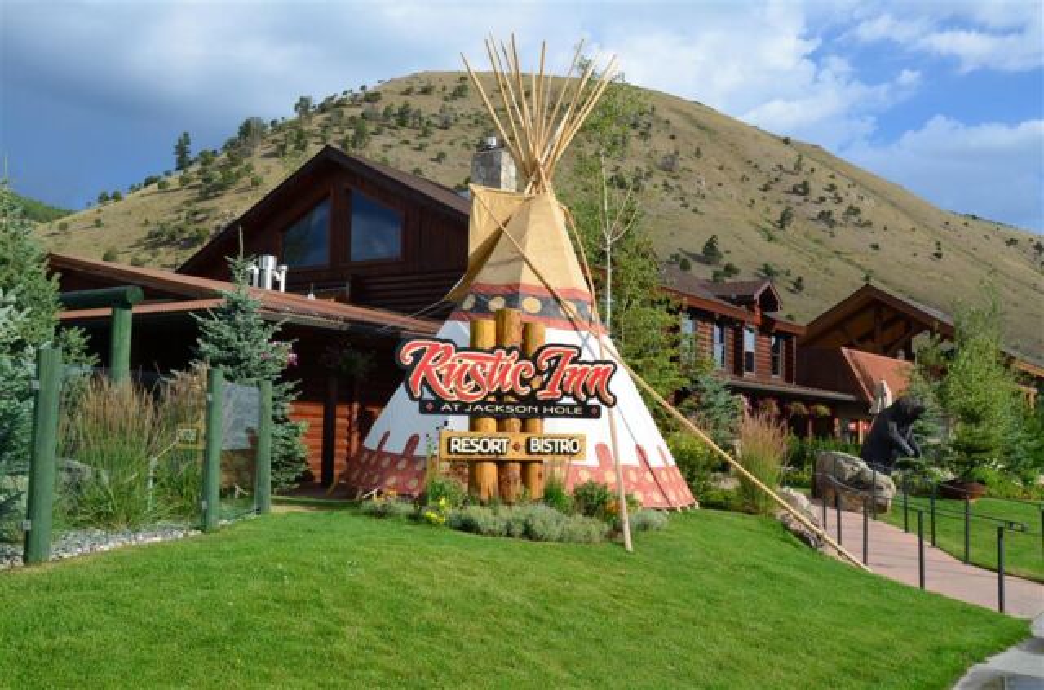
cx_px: 522
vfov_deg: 36.7
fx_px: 1041
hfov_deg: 53.3
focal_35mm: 36
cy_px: 345
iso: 200
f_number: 10
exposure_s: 1/400
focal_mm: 24
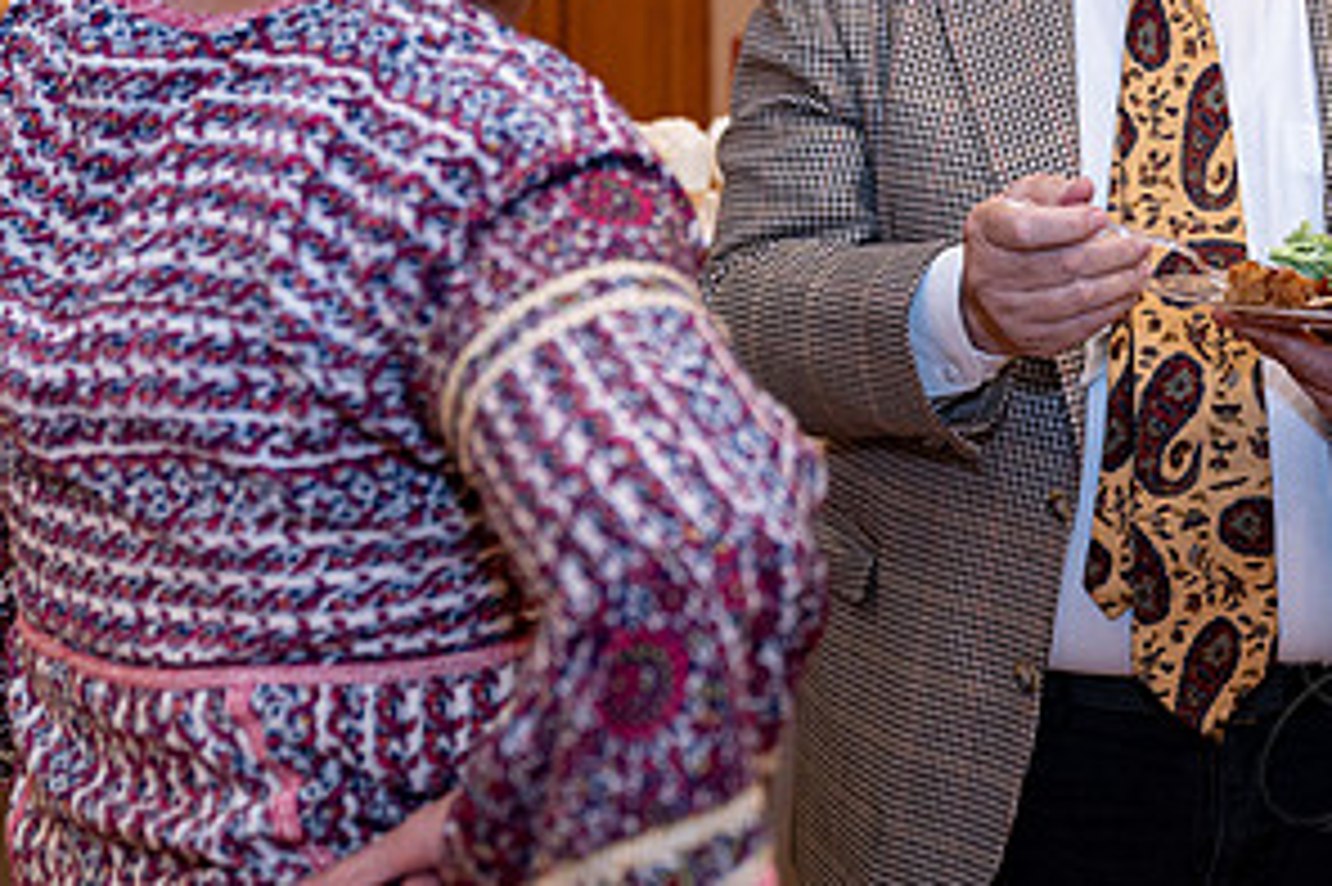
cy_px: 259
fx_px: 3032
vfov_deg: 16.6
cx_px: 1296
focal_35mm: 82
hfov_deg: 23.8
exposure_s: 1/100
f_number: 2.8
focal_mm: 39
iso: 2000
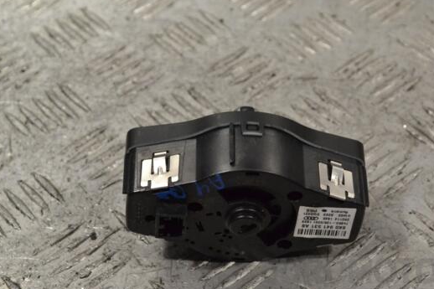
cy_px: 159
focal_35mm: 96
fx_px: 1152
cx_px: 245
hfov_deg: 21.3
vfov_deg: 14.3
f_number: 8
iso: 3200
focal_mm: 55
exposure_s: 1/250
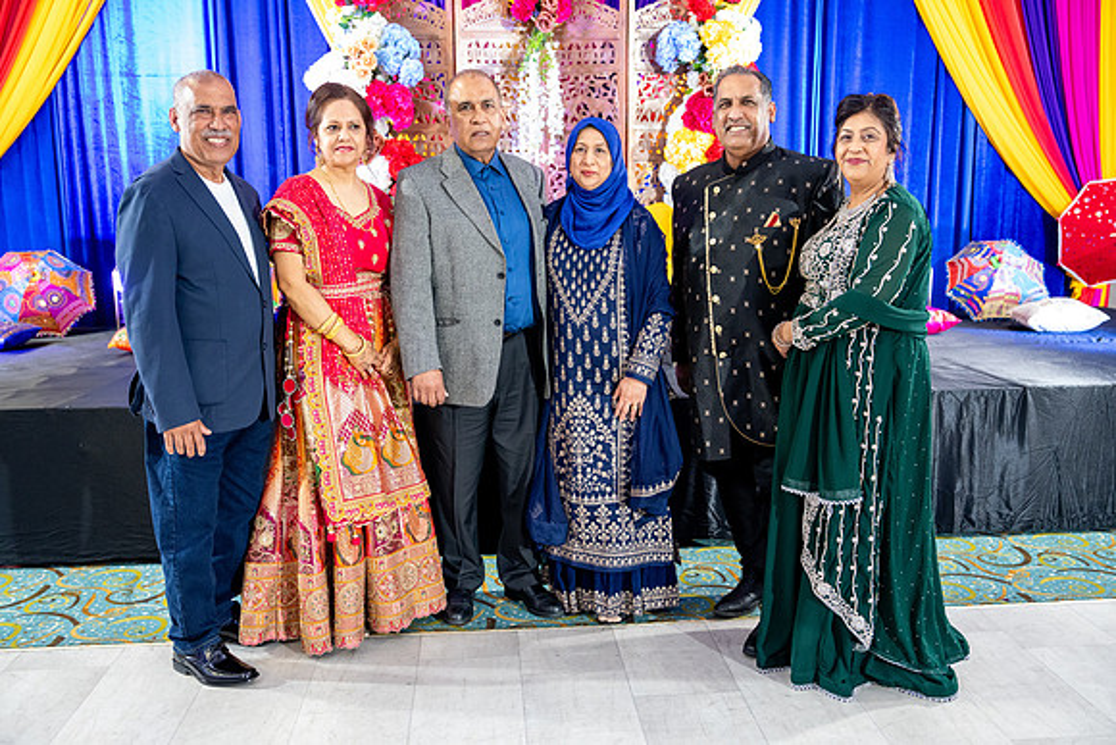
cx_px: 558
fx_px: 992
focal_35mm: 32
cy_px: 372
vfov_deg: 41.1
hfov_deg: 58.7
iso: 5000
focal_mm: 32
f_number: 2.8
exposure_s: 1/125
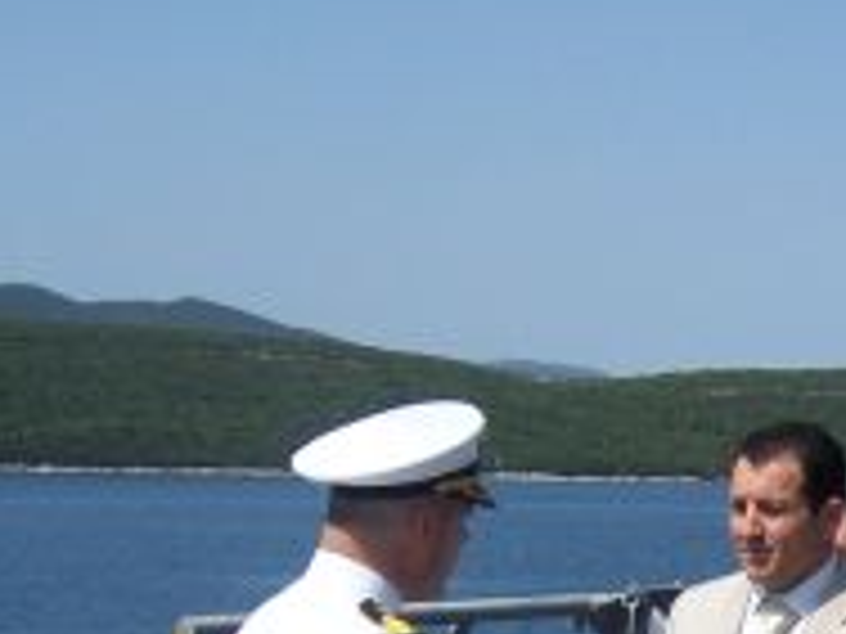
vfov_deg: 15.1
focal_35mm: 96
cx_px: 1008
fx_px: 2346
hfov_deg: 19.3
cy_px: 663
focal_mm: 6.2
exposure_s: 1/640
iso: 80
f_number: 4.5
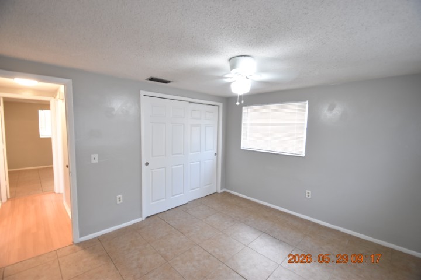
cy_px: 140
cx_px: 210
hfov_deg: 100.4
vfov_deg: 77.3
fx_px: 175
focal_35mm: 15
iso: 800
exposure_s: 1/30
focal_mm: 10
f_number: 3.5
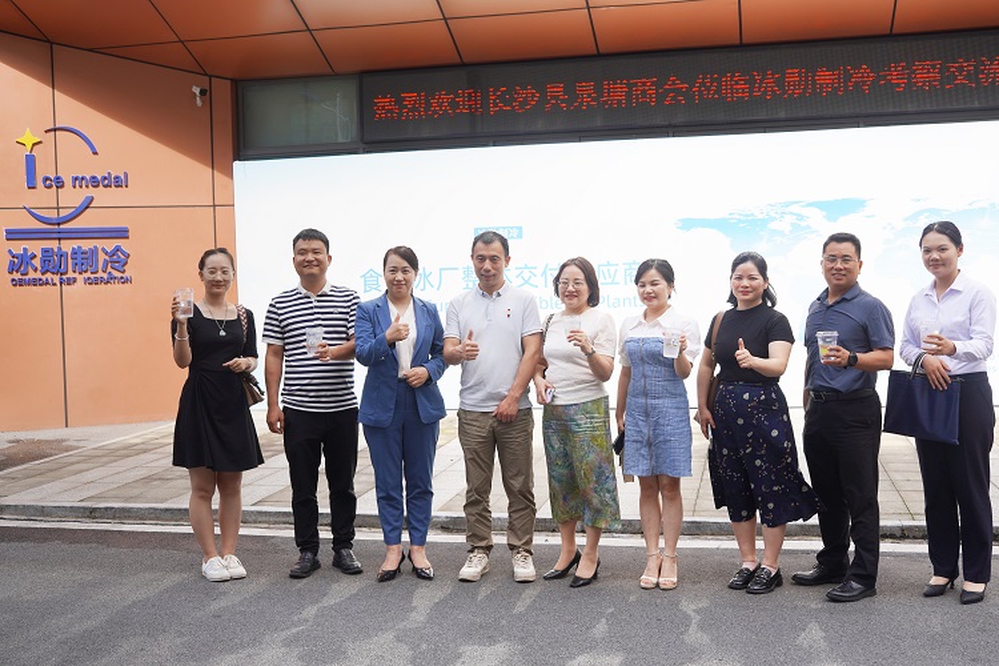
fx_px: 1024
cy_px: 333
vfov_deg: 36.0
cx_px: 500
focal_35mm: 37
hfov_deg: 52.0
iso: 100
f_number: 4.5
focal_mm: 24.6
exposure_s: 1/500
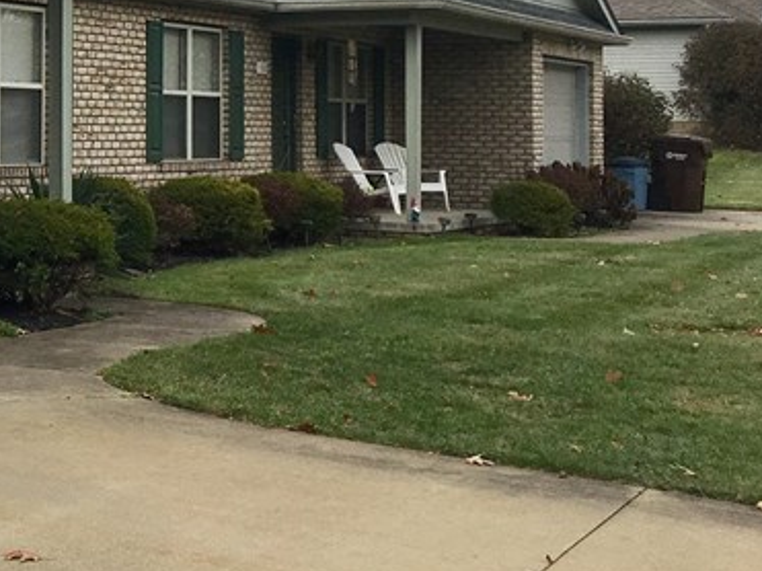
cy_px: 39
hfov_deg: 21.8
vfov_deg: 18.1
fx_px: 1760
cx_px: -249
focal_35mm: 80
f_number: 2.2
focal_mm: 4.15
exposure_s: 1/1304
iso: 25
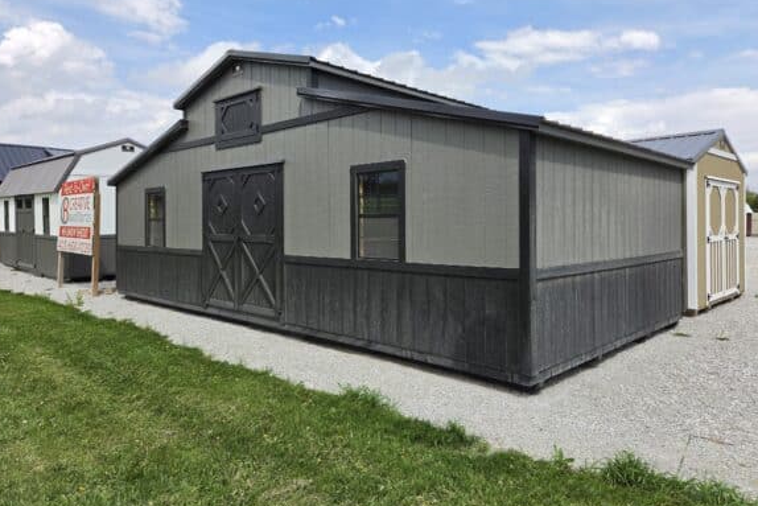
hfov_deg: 71.5
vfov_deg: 51.2
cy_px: 227
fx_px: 526
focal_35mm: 25
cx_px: 375
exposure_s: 1/3194
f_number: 1.8
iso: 80
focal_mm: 5.4
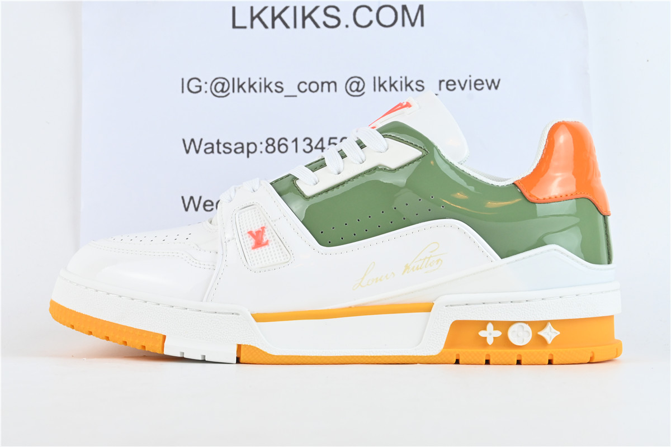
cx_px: 336
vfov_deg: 18.9
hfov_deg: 28.1
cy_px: 224
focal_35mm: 72
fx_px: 1342
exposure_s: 1/60
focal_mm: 48
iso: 1000
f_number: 10
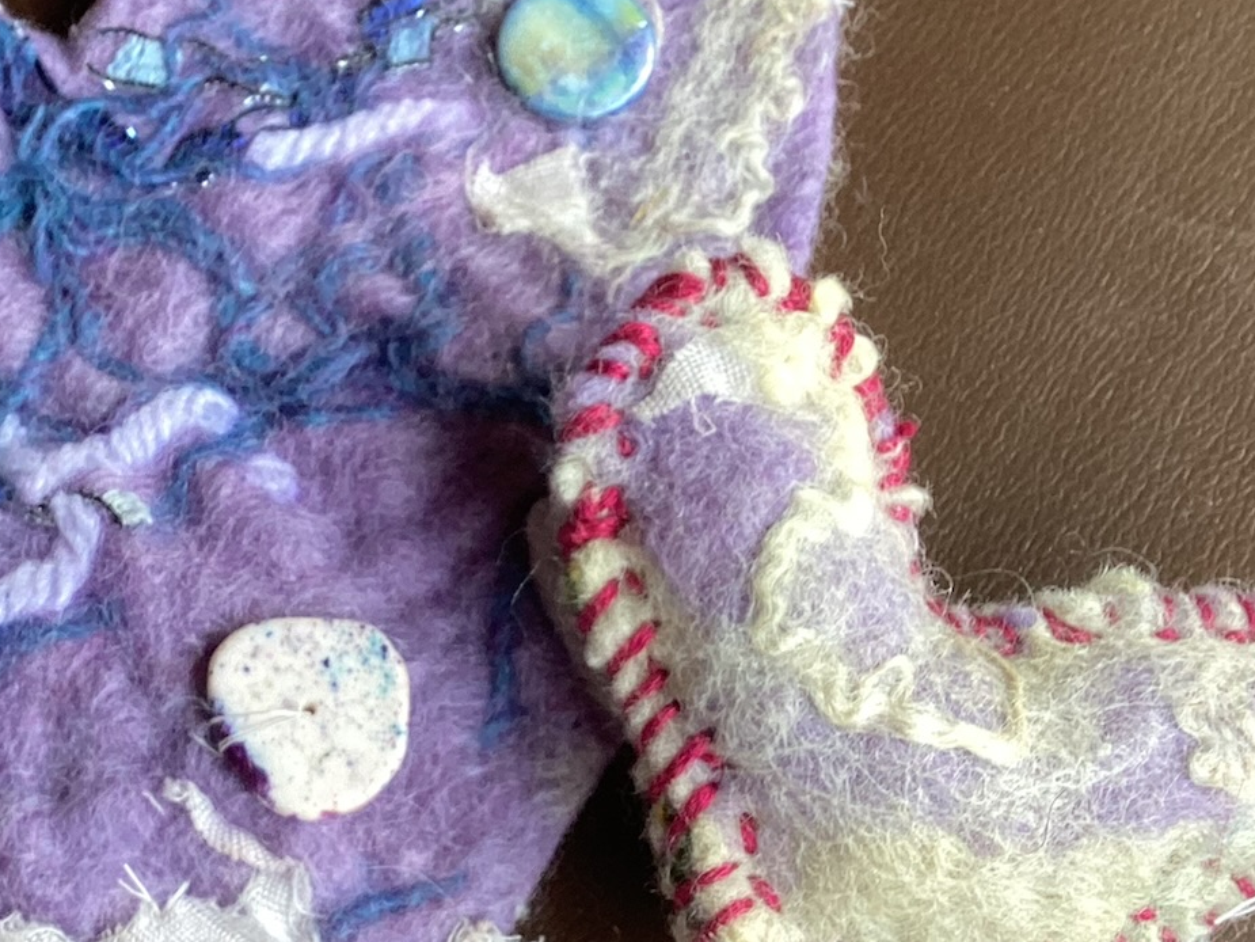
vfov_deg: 21.9
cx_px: 250
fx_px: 2429
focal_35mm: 67
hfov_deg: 28.3
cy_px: 548
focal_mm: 3.3
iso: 40
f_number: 2.4
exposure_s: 1/120
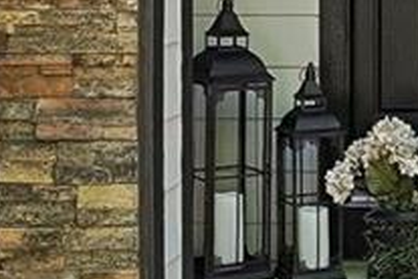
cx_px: 606
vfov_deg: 11.6
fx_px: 1347
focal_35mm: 116
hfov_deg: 16.3
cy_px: -26
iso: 200
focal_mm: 10
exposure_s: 1/30
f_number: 8
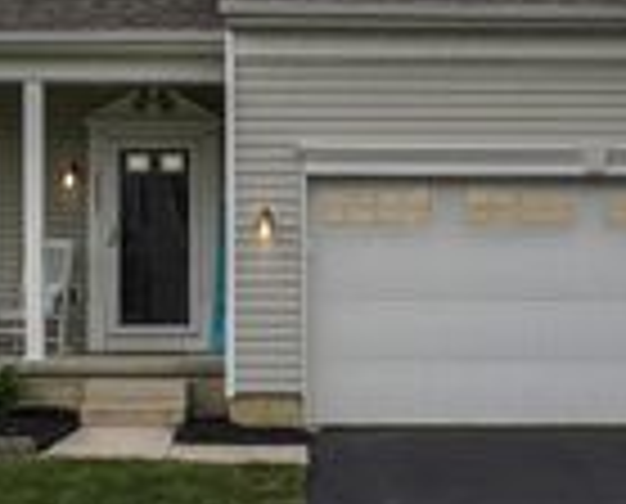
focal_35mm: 74
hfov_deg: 25.7
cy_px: 61
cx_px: 315
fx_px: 1375
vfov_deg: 20.4
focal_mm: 22
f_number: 8
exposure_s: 1/250
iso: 100
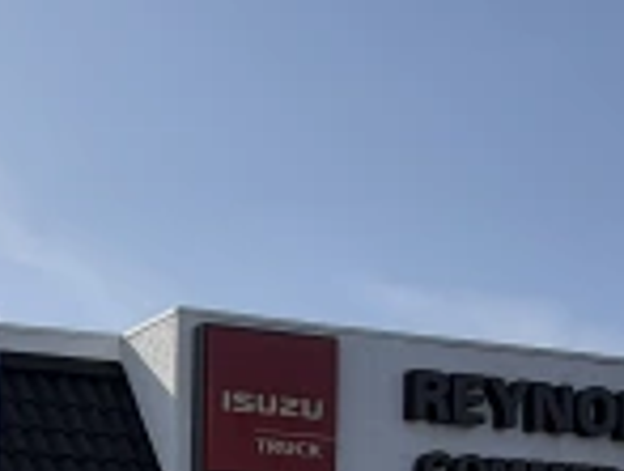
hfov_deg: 22.9
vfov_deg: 17.9
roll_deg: -2.1
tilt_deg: +2.3
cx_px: -178
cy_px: 658
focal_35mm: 76
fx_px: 1373
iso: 20
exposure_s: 1/1368
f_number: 2.2
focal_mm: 2.22
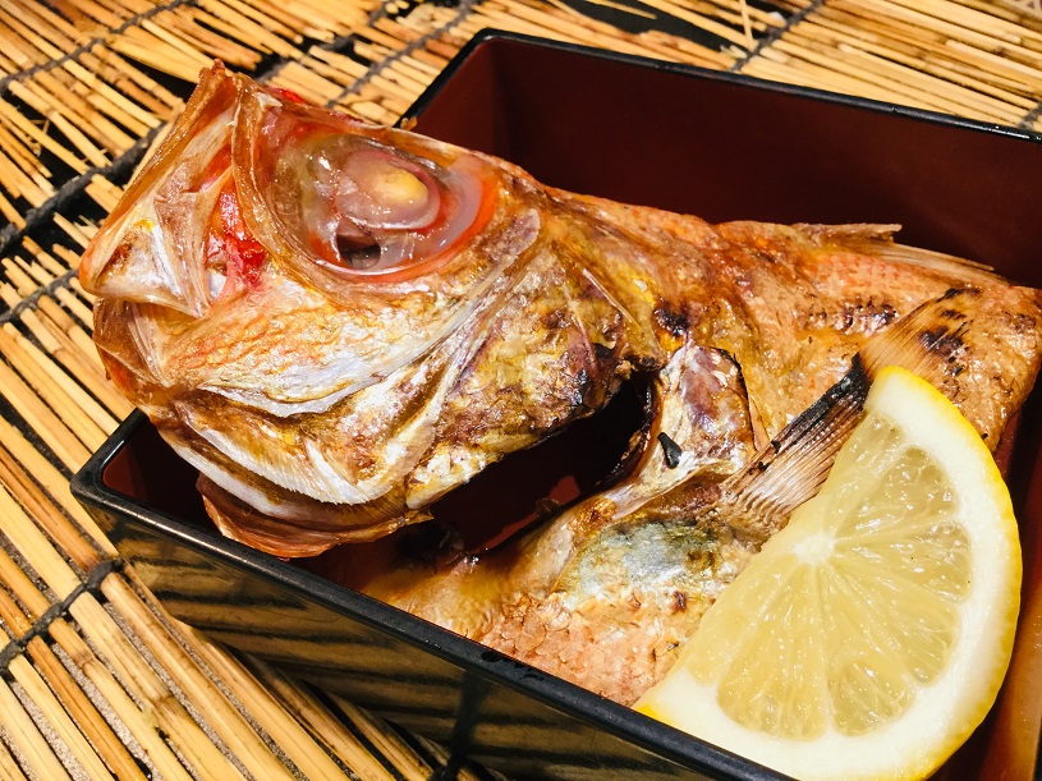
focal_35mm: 31
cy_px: 390
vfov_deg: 45.4
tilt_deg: -49.9
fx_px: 933
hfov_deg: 58.4
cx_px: 521
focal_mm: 3.3
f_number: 2.4
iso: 32
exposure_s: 1/30
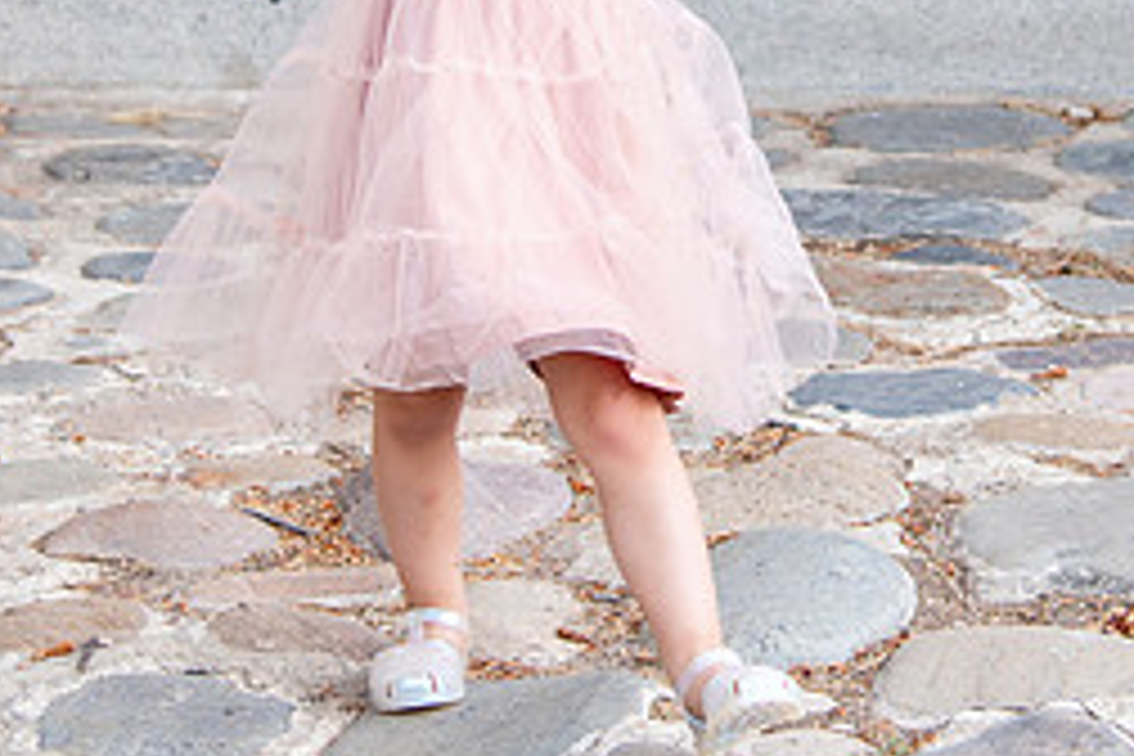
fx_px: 4567
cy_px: -5
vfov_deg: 9.4
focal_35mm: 145
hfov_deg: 14.1
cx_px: 905
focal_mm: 44
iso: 640
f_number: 4
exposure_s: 1/200
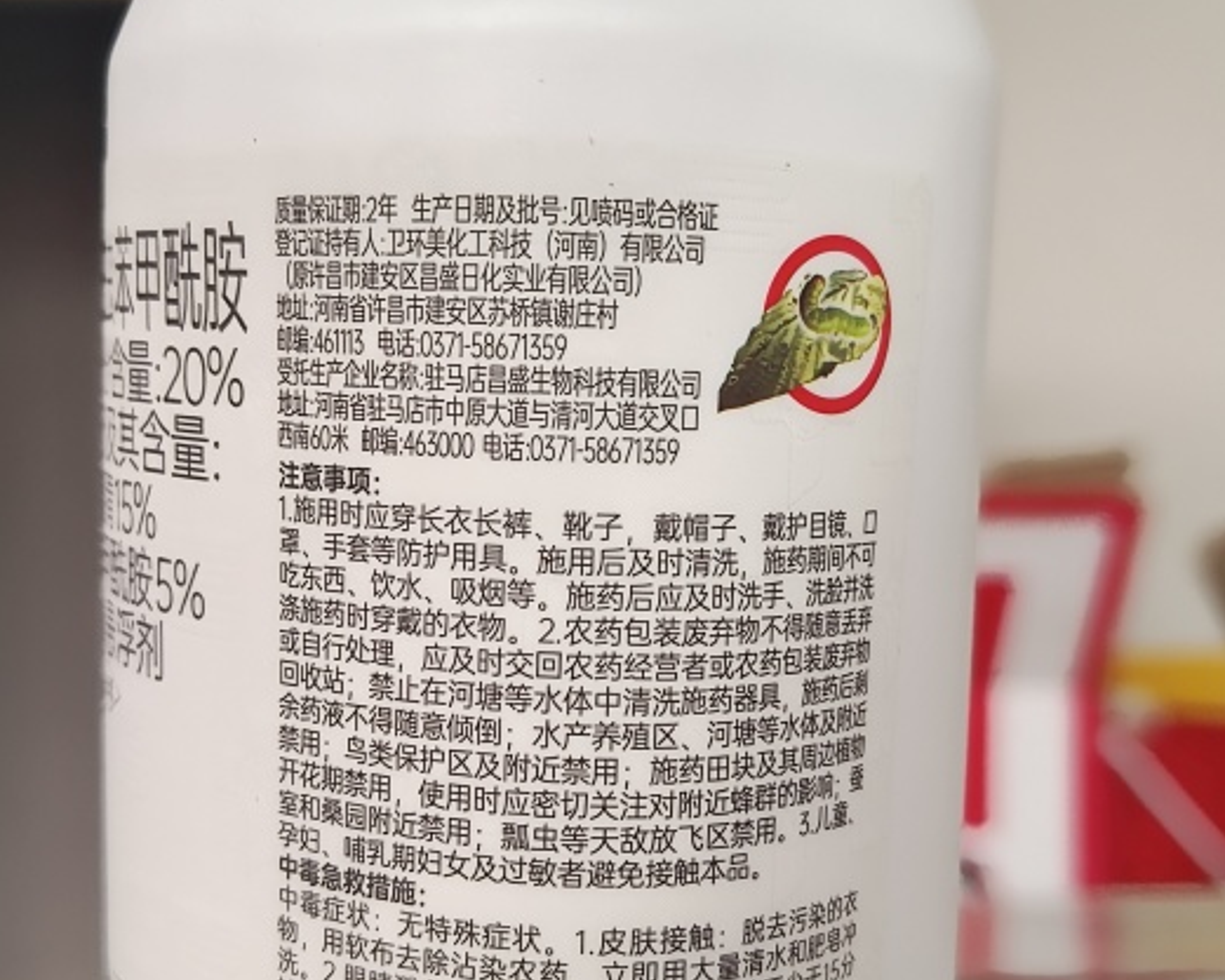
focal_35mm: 46
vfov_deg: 32.7
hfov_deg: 40.3
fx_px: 1668
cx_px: 600
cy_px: 530
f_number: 1.88
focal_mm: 5.56
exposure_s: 1/100
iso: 313
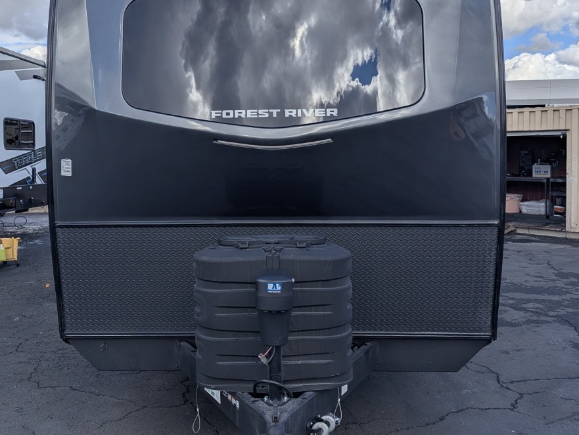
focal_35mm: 38
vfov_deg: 37.7
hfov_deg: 48.8
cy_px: 177
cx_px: 258
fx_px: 636
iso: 46
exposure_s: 1/2976
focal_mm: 6.81
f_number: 1.85
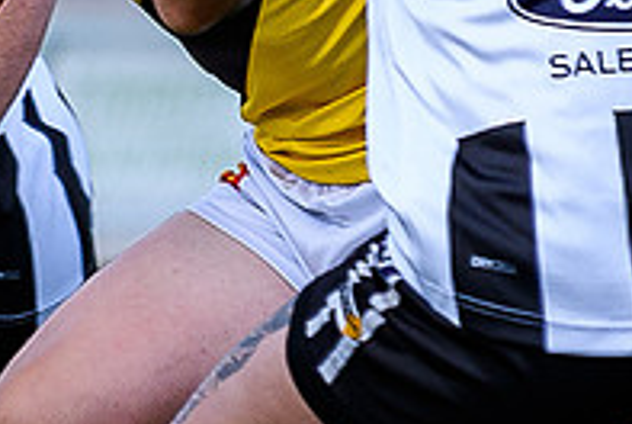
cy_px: 181
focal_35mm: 2653
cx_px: 142
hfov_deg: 0.8
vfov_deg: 0.5
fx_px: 46644
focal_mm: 200
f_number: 2.8
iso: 200
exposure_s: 1/2000
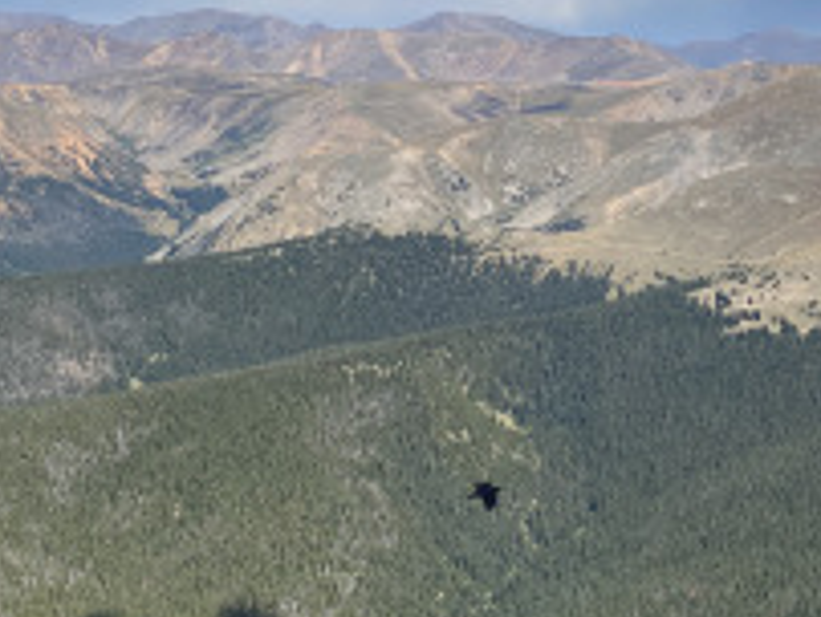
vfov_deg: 15.8
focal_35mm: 94
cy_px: 288
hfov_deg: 20.8
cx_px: 561
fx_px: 2232
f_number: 2
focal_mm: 6
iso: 20
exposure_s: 1/1497
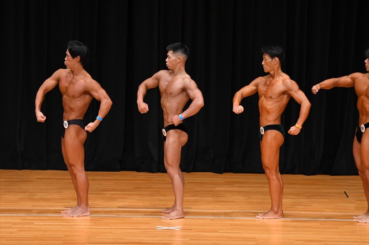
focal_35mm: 225
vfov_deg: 6.1
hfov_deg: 9.2
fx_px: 2305
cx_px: 184
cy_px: 122
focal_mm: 150
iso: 3200
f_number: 5.6
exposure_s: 1/400
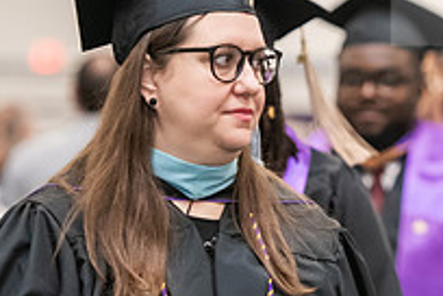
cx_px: 326
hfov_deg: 5.4
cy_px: 127
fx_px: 4725
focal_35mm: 384
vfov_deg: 3.6
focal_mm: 135
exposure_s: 1/200
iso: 2500
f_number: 3.2
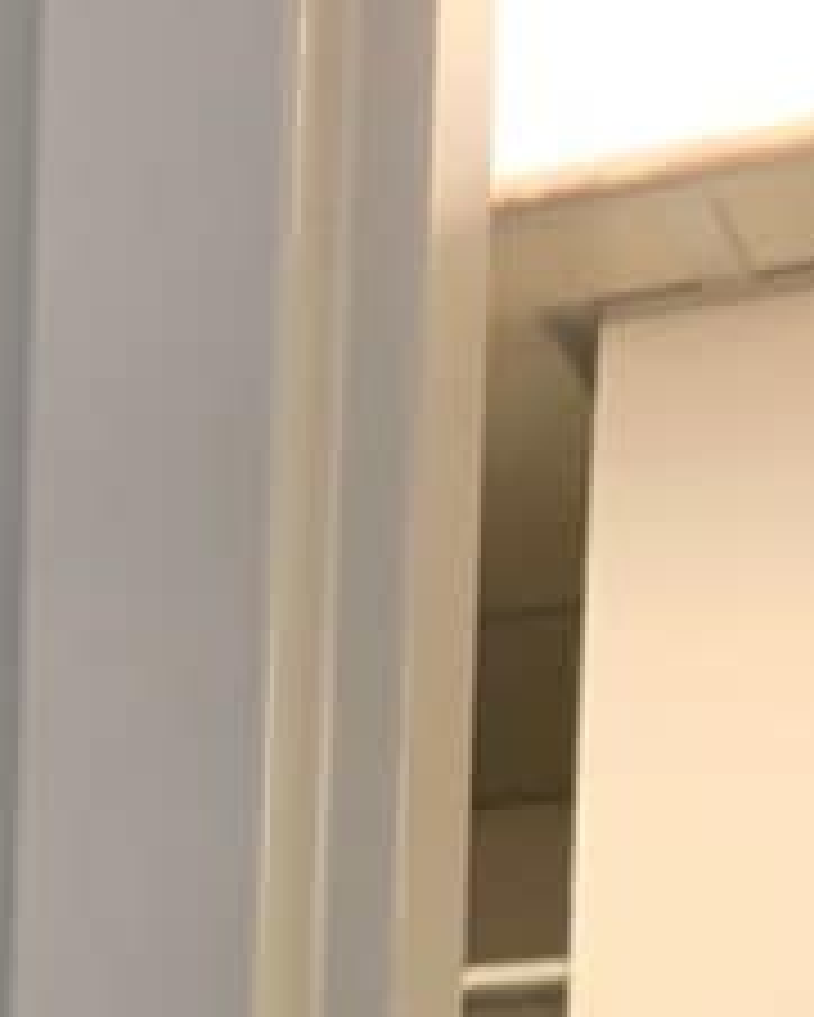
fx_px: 3461
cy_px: 1854
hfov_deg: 12.0
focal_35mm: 115
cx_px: -810
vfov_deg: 14.6
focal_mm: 4.25
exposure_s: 1/60
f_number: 1.8
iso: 125
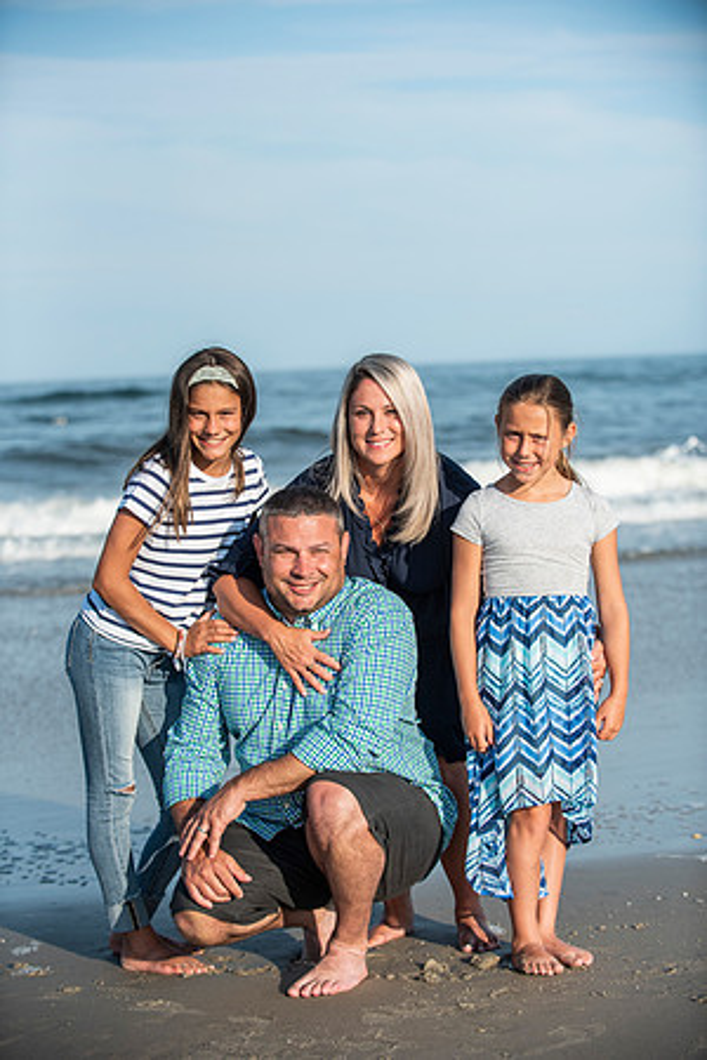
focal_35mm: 78
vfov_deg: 26.0
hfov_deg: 17.5
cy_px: 530
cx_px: 354
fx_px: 2298
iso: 250
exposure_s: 1/4000
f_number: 3.5
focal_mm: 78
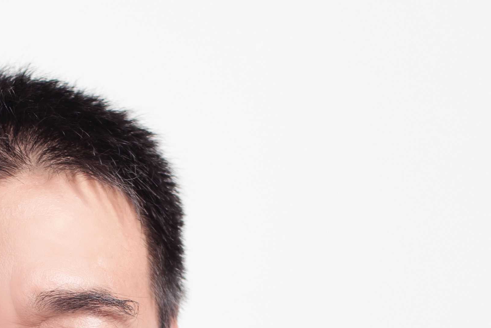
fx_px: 3097
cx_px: 79
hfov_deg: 9.0
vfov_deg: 6.0
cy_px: 565
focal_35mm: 227
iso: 100
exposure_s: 1/250
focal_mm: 50
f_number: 3.2
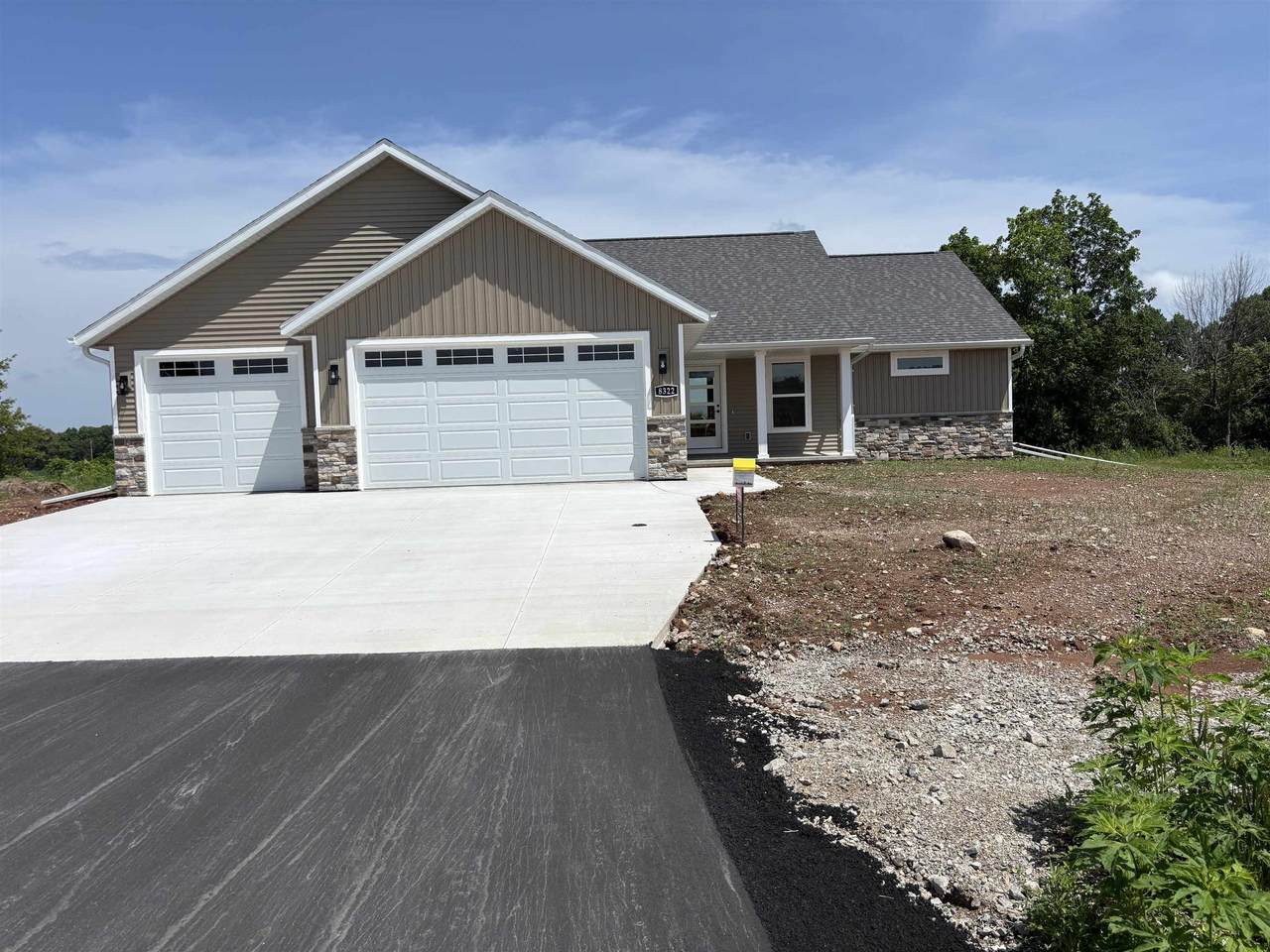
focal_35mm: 26
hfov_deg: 67.3
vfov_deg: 53.1
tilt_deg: -2.1
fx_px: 954
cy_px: 476
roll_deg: +2.1
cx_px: 635
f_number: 1.6
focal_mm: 5.96
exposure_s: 1/6711
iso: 50
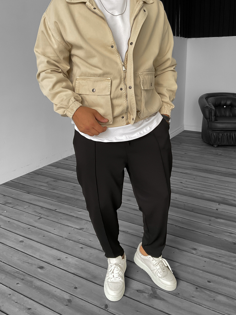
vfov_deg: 53.7
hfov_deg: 41.7
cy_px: 132
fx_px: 309
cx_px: 130
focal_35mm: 34
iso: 64
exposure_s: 1/120
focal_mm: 3
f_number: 1.8
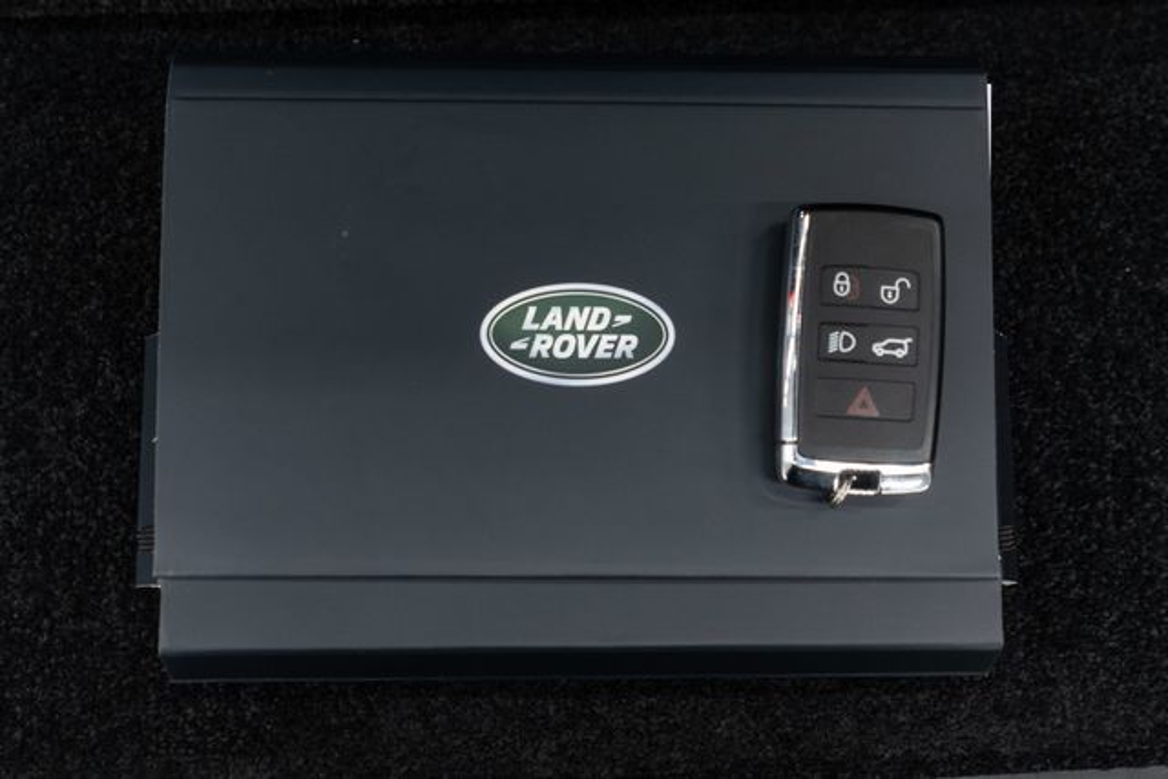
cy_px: 390
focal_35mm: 42
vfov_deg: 31.9
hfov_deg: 46.4
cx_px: 584
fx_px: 1363
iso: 320
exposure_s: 1/40
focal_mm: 28
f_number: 3.2
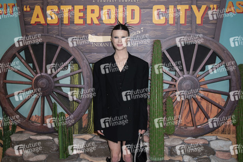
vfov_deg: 43.5
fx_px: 202
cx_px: 122
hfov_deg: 62.0
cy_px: 81
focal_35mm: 30
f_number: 6.3
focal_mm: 30
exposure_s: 1/200
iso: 400
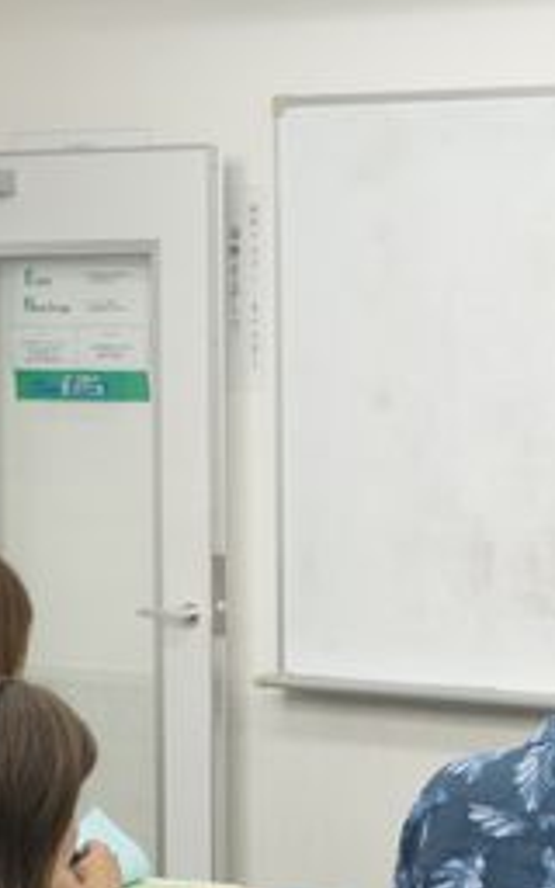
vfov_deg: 17.1
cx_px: 1134
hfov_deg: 10.0
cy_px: 690
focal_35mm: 121
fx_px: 2928
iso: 2000
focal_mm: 38
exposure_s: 1/60
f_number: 10
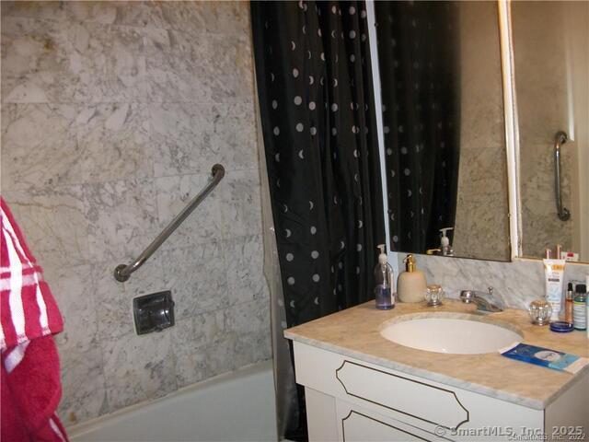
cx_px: 294
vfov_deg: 44.2
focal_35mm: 32
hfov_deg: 56.8
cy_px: 221
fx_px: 544
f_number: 2.9
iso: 160
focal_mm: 5.7
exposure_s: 1/60
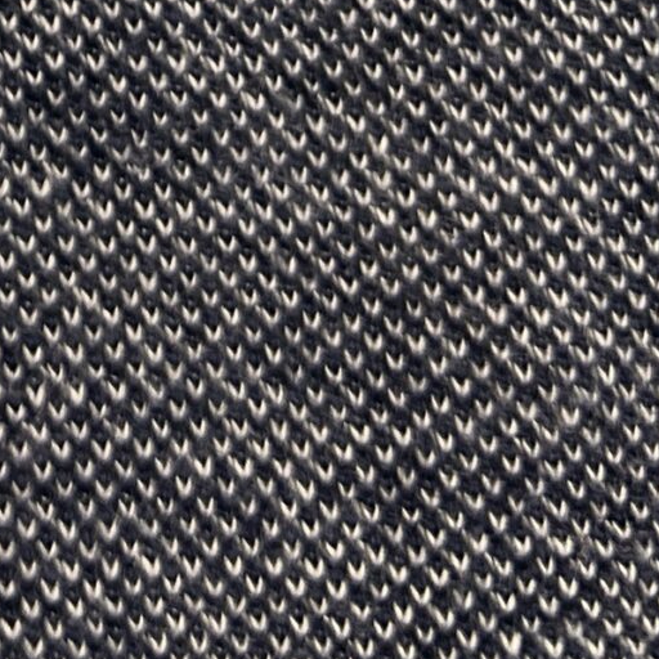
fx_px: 2477
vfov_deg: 12.4
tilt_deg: -52.1
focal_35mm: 115
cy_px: -859
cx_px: -339
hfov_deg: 14.2
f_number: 1.5
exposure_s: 1/50
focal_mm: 5.7
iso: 100
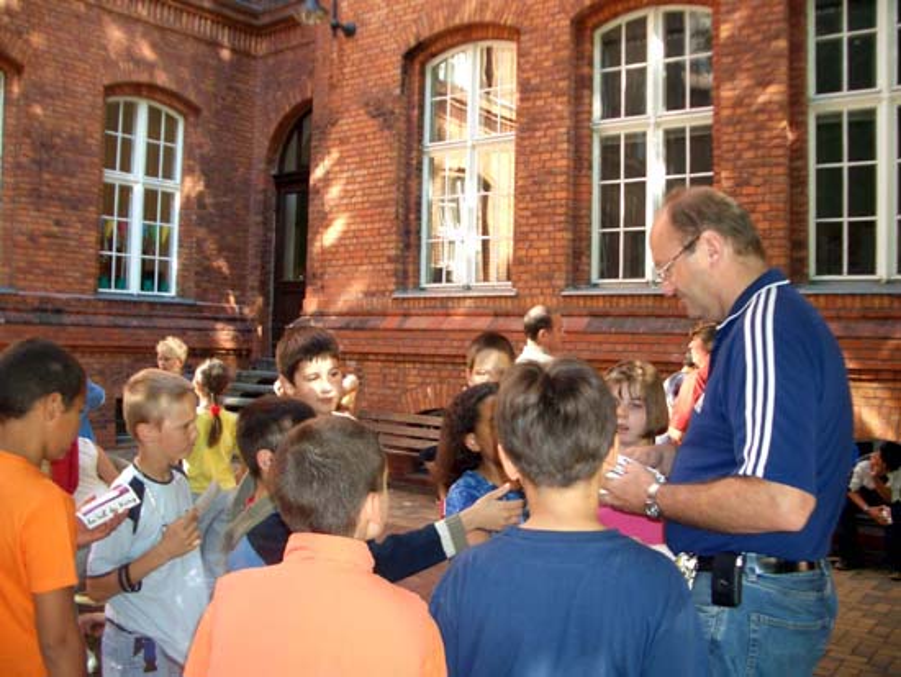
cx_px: 450
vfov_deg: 40.7
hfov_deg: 52.6
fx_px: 911
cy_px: 338
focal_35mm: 35
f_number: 2.6
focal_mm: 5.8
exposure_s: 1/100
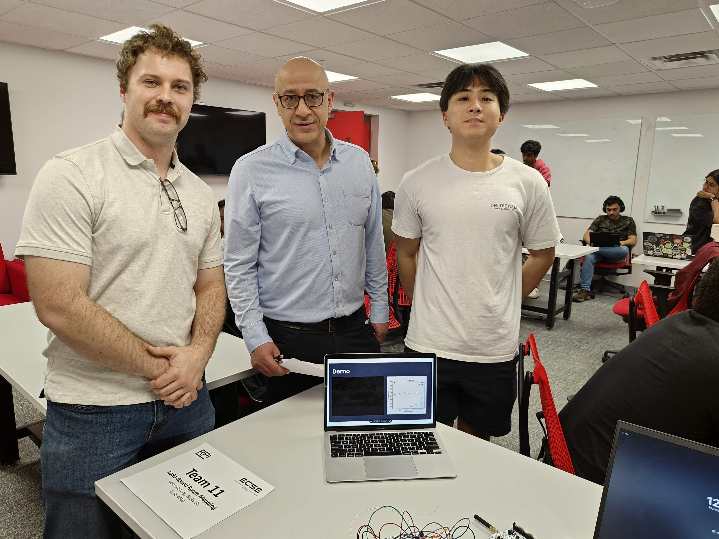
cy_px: 270
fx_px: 498
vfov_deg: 56.8
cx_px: 360
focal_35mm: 24
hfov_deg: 71.6
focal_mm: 5.59
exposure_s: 1/120
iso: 64
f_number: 1.8
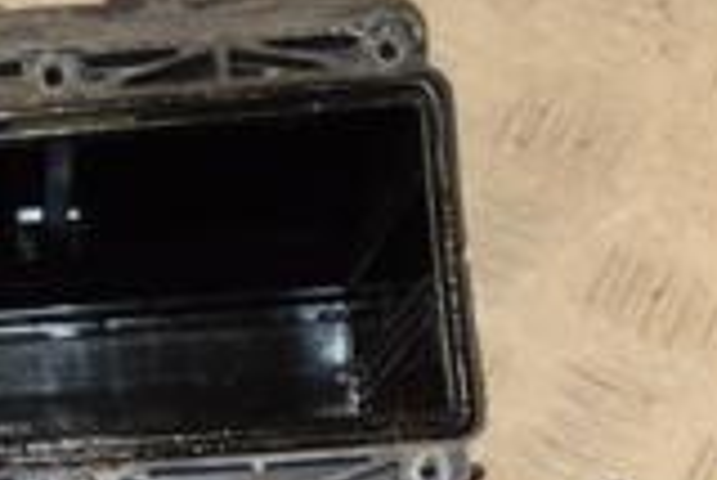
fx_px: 2691
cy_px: 350
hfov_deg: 14.8
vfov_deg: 10.2
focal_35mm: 135
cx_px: -99
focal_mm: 24
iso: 800
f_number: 6.3
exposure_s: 1/200
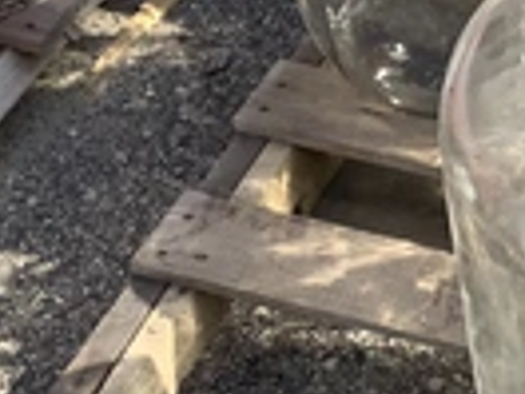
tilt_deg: -45.7
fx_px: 1426
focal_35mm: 94
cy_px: 191
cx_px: 660
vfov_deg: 15.7
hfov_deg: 19.4
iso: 25
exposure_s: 1/1006
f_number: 2.4
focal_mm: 3.3
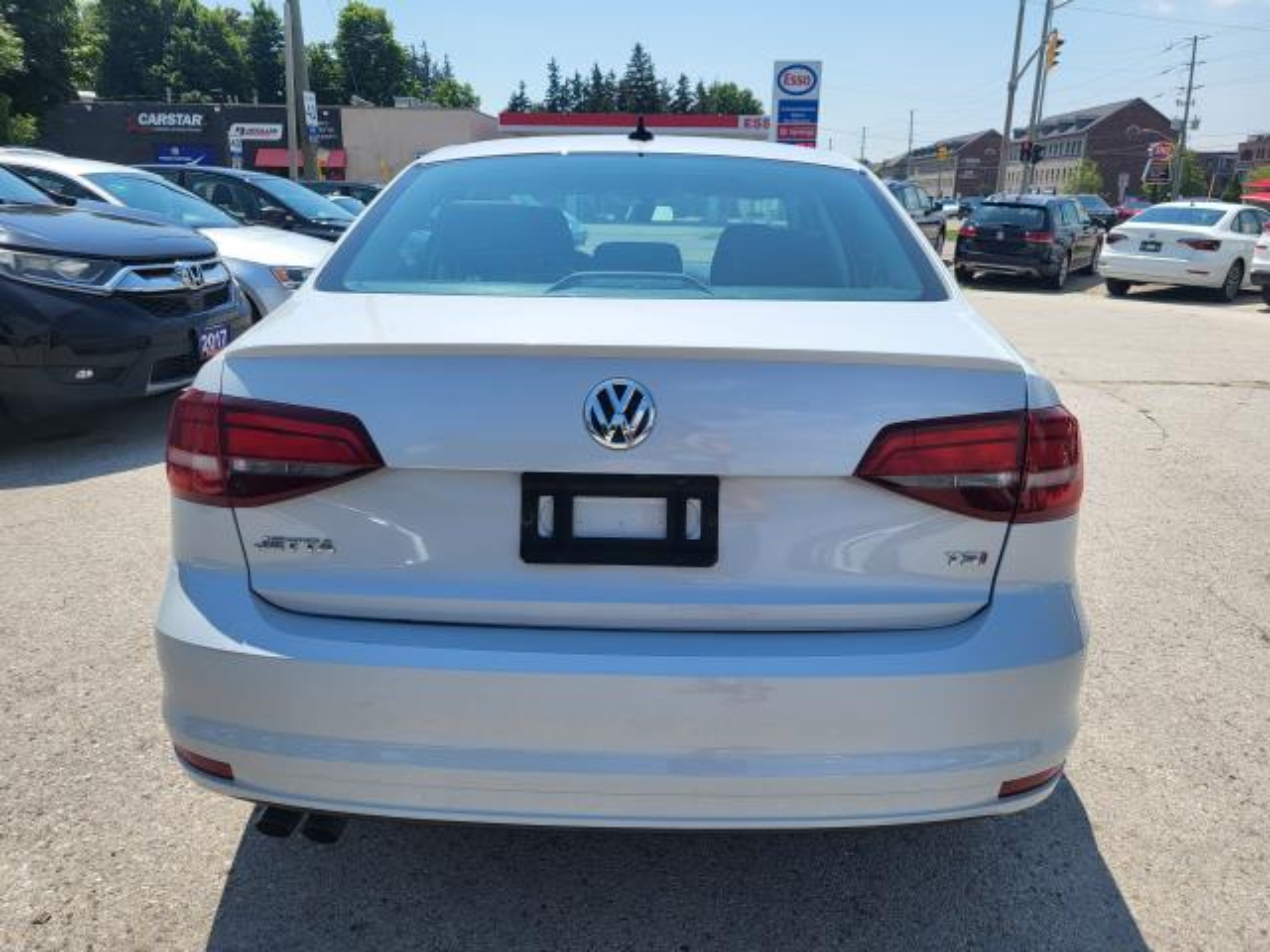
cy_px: 476
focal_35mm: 26
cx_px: 635
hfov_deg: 67.3
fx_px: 954
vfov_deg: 53.1
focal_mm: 5.4
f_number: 1.8
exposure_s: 1/2593
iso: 40
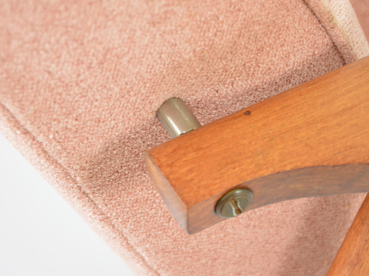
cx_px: 185
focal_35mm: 143
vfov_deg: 10.4
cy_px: 104
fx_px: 1524
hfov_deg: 13.8
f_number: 5.3
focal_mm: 66
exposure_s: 1/125
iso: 1100
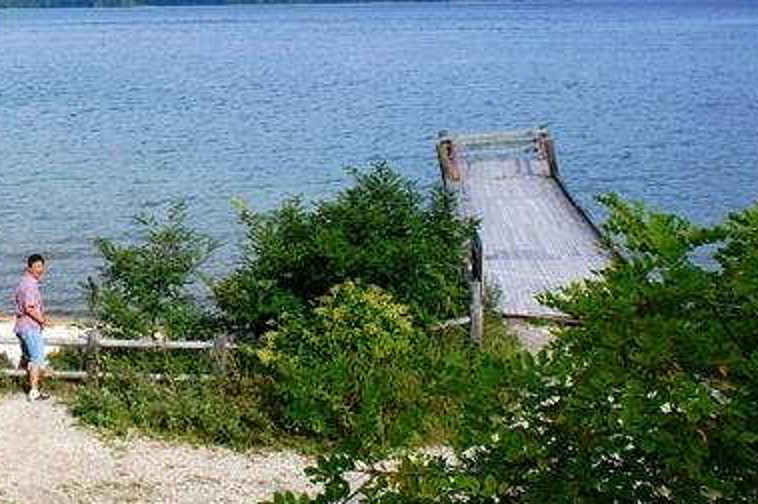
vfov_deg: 23.3
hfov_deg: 31.9
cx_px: -28
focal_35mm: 57
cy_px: 84
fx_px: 1199
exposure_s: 1/160
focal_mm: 18
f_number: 13
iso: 200
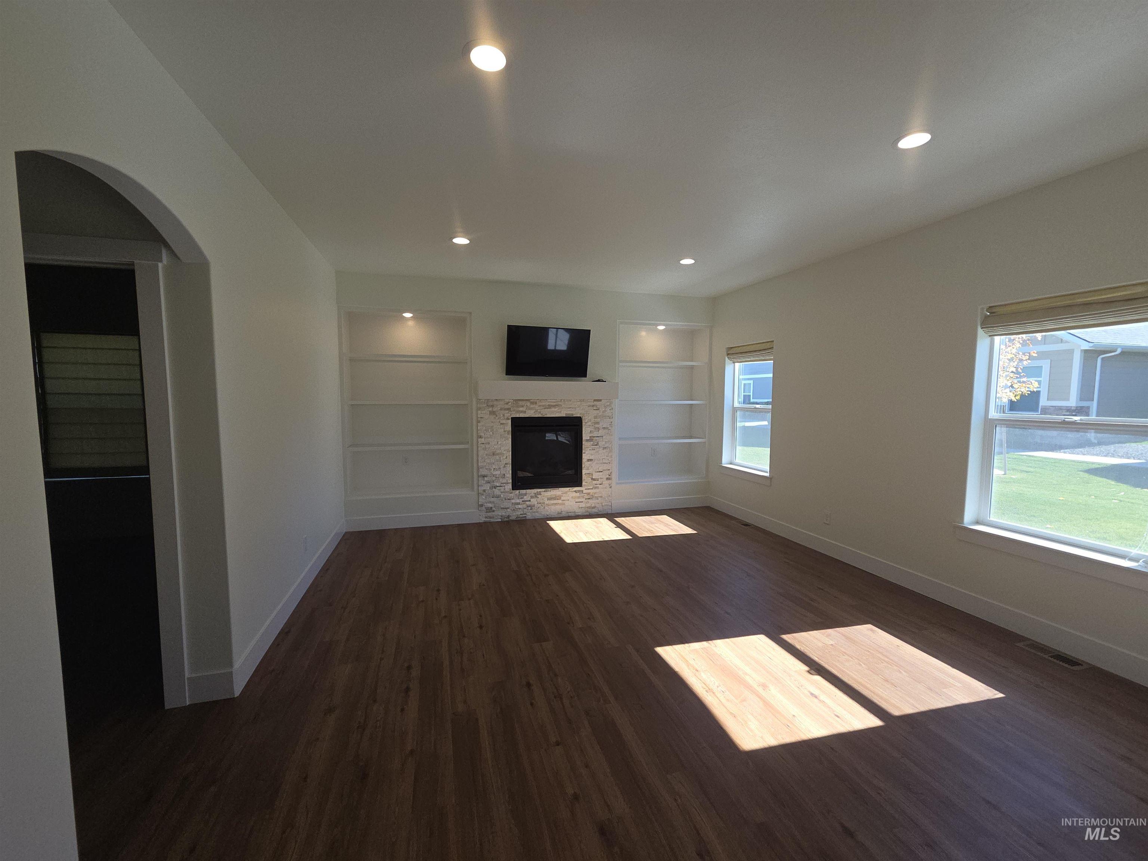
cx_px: 574
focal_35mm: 13
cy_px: 430
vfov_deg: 89.9
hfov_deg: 106.2
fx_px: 431
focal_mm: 2.2
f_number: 2.2
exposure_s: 1/223
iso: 50
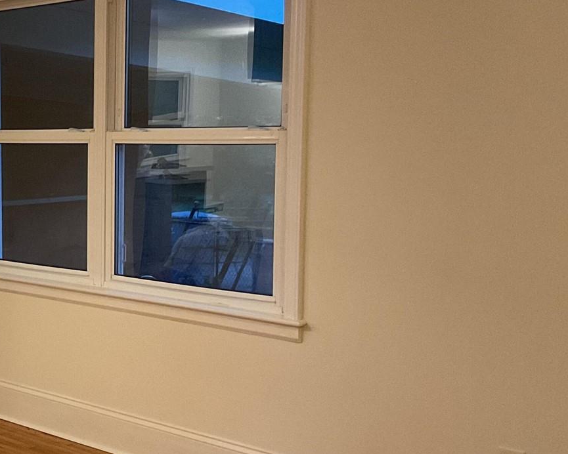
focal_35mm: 67
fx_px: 1126
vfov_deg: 22.8
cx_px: -93
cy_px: 231
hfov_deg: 25.7
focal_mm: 3
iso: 200
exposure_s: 1/60
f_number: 1.8
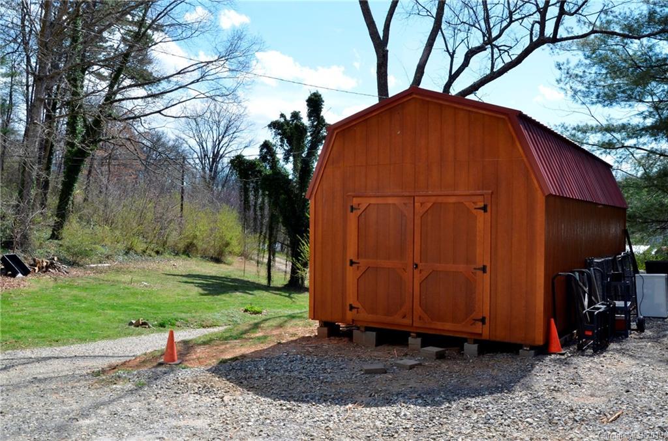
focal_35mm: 32
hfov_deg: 59.6
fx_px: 583
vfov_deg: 41.5
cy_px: 220
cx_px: 334
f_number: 8
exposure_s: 1/250
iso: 160
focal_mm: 21
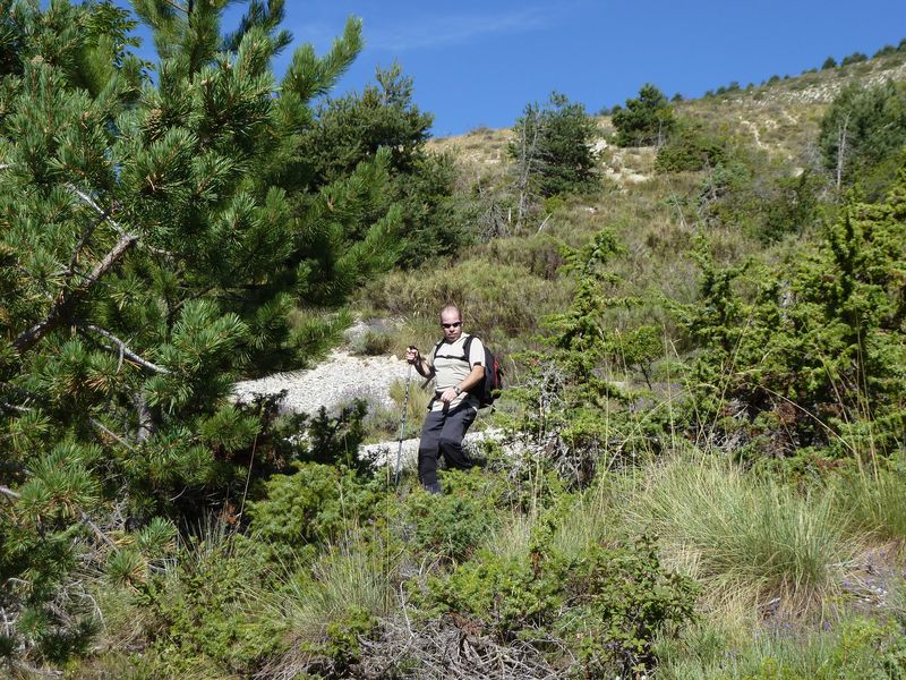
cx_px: 453
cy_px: 340
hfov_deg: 36.8
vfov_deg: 28.0
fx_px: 1361
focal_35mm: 52
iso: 80
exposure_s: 1/500
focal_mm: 8.5
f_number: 3.8
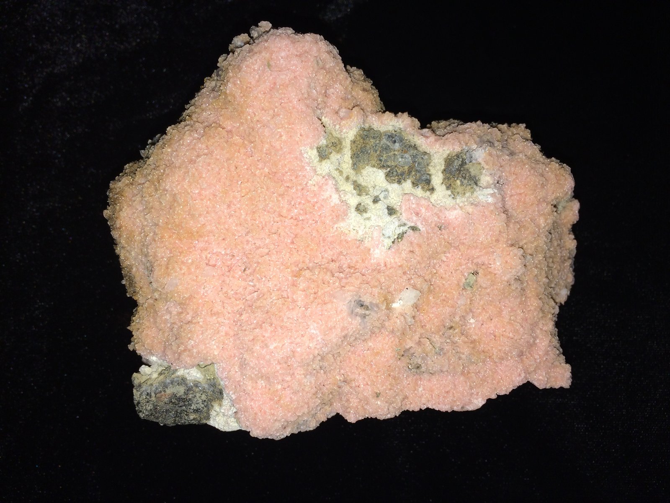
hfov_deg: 61.7
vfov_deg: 48.2
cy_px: 252
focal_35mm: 29
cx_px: 335
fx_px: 561
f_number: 2.2
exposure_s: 1/249
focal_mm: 4.15
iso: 32
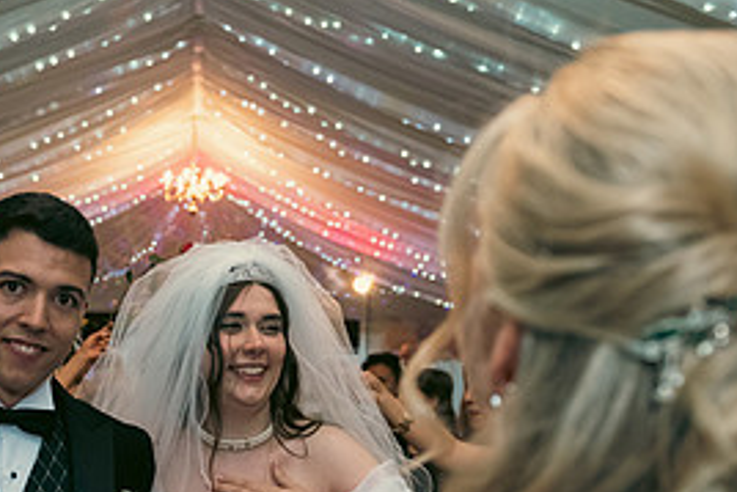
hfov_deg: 37.8
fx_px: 1065
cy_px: 447
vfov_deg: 25.2
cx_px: 250
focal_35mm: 52
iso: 800
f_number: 3.5
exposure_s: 1/160
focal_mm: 24
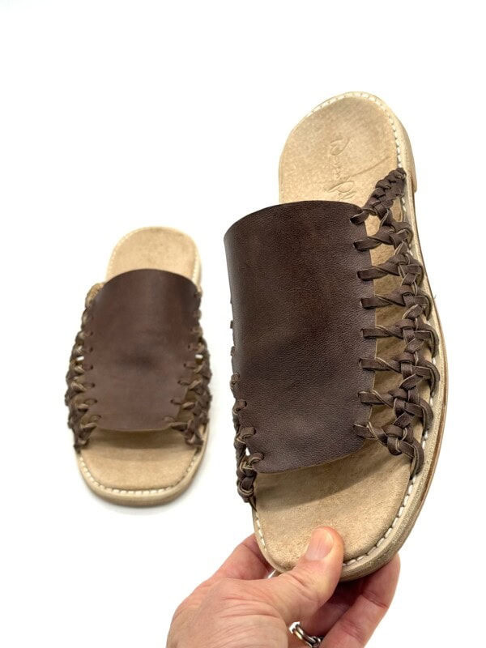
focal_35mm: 48
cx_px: 243
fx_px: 899
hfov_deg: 30.3
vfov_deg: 39.7
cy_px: 324
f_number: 1.8
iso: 64
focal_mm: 6.8
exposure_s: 1/641
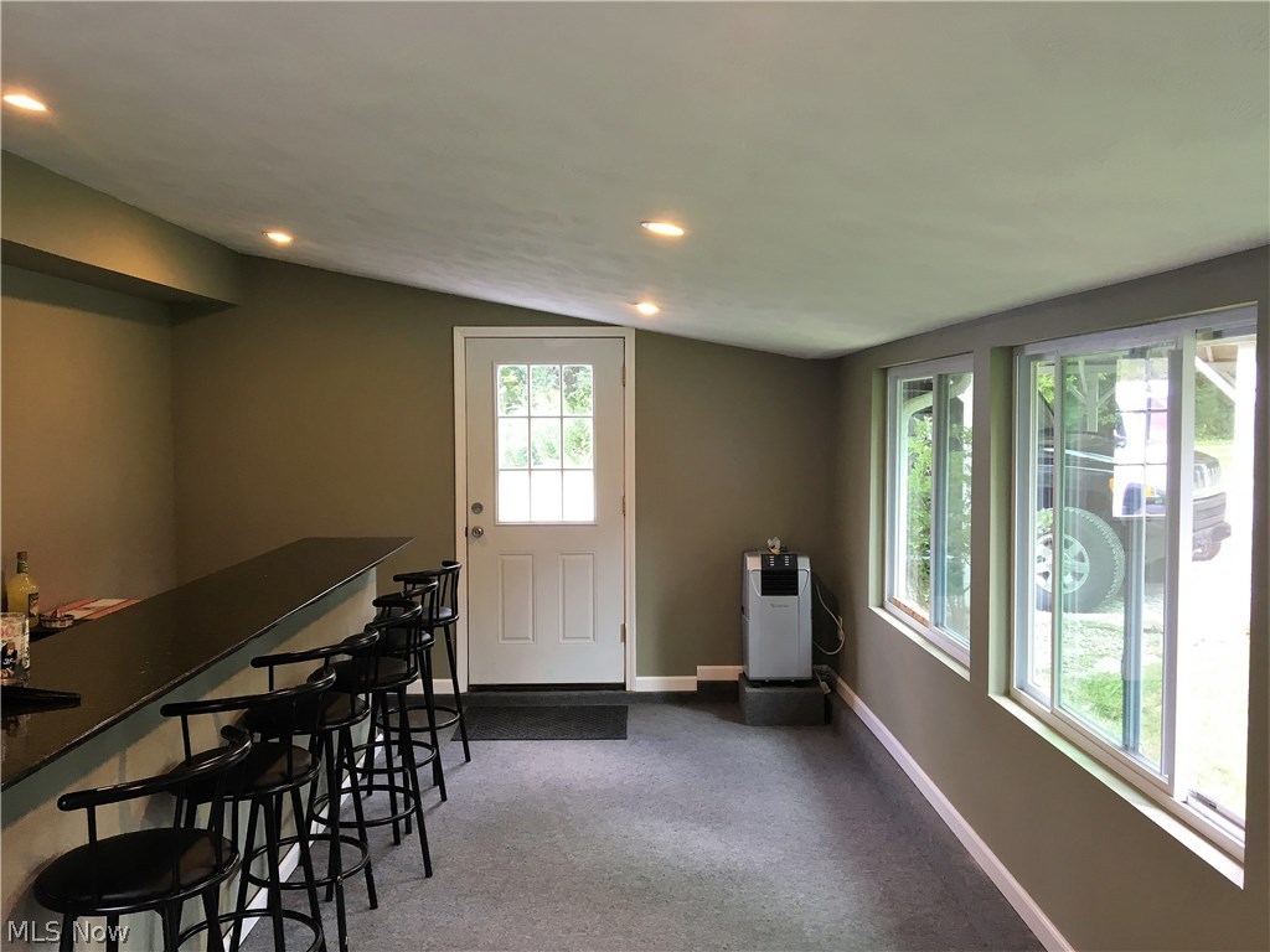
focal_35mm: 29
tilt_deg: -2.4
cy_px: 476
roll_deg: +0.0
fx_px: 1064
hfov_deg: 61.7
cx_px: 635
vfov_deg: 48.2
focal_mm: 4.15
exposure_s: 1/30
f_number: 2.2
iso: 50
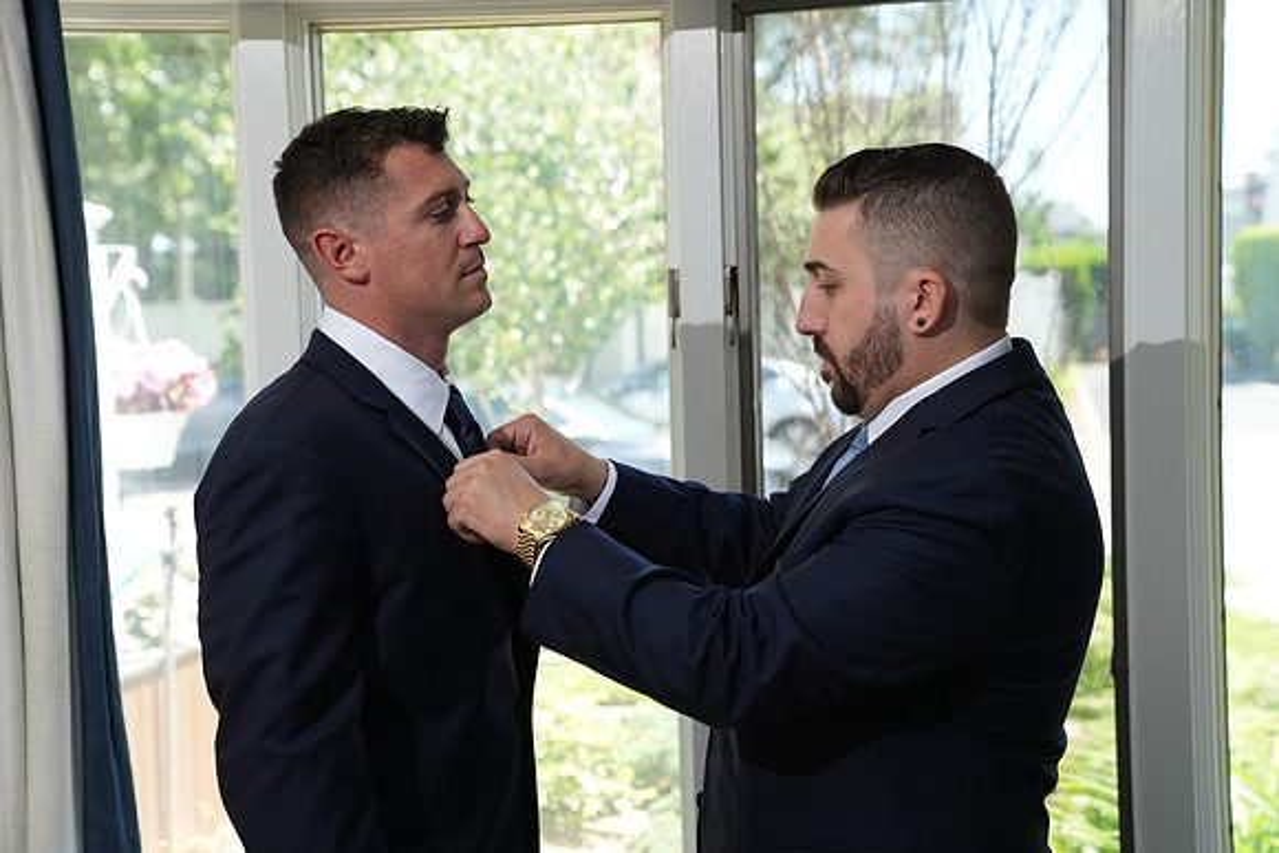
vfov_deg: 23.8
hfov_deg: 35.0
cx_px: 640
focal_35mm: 57
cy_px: 426
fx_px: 2025
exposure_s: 1/200
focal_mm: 57
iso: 250
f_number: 4
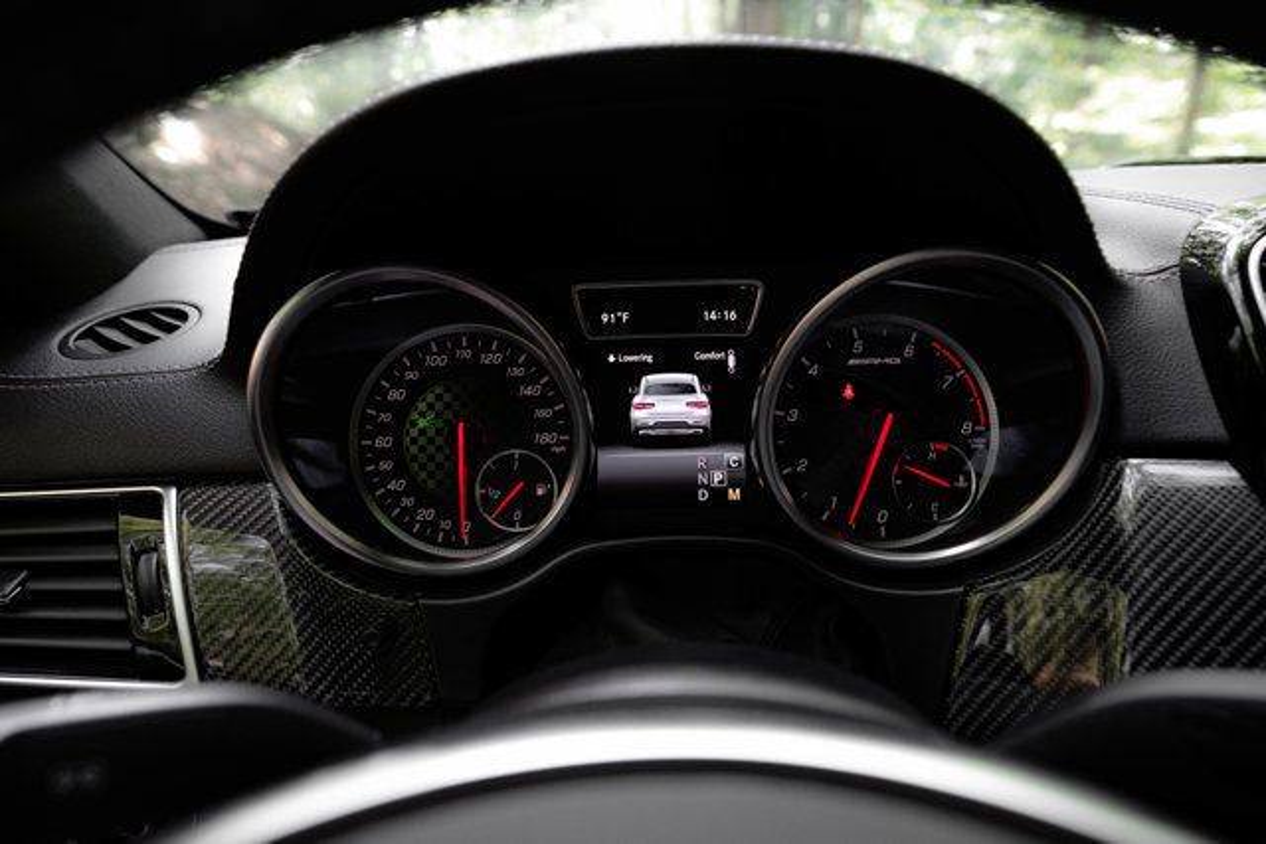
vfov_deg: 53.2
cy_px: 422
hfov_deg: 73.7
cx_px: 633
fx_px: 844
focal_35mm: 24
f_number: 5
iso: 1250
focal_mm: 24
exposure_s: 1/200
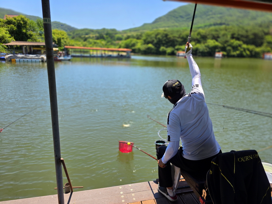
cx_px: 136
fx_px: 181
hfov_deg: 73.9
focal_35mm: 23
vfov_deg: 58.9
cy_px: 102
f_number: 1.7
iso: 80
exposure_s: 1/3151
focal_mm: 6.3
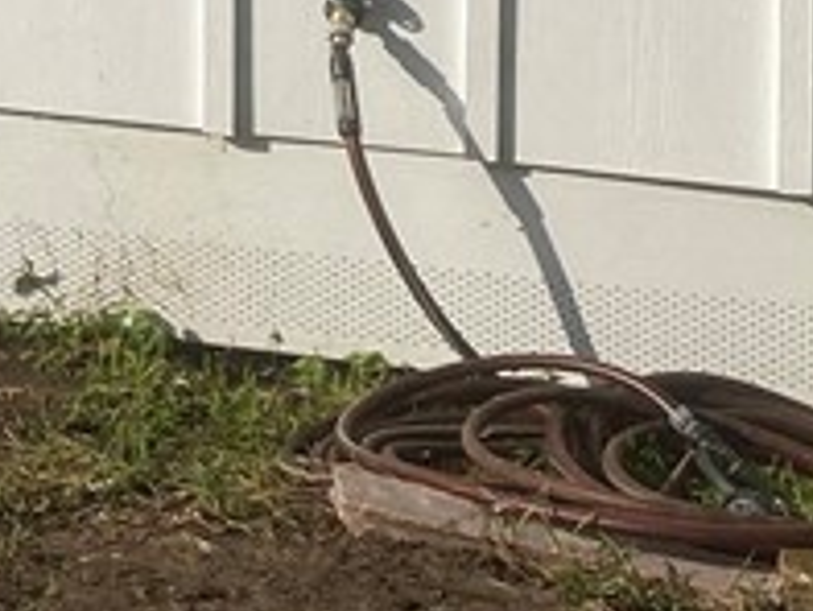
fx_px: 3173
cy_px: -508
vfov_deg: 10.3
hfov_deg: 12.6
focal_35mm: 135
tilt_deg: +0.7
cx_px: -858
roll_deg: -0.7
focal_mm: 4.25
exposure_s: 1/6757
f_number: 1.8
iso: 32
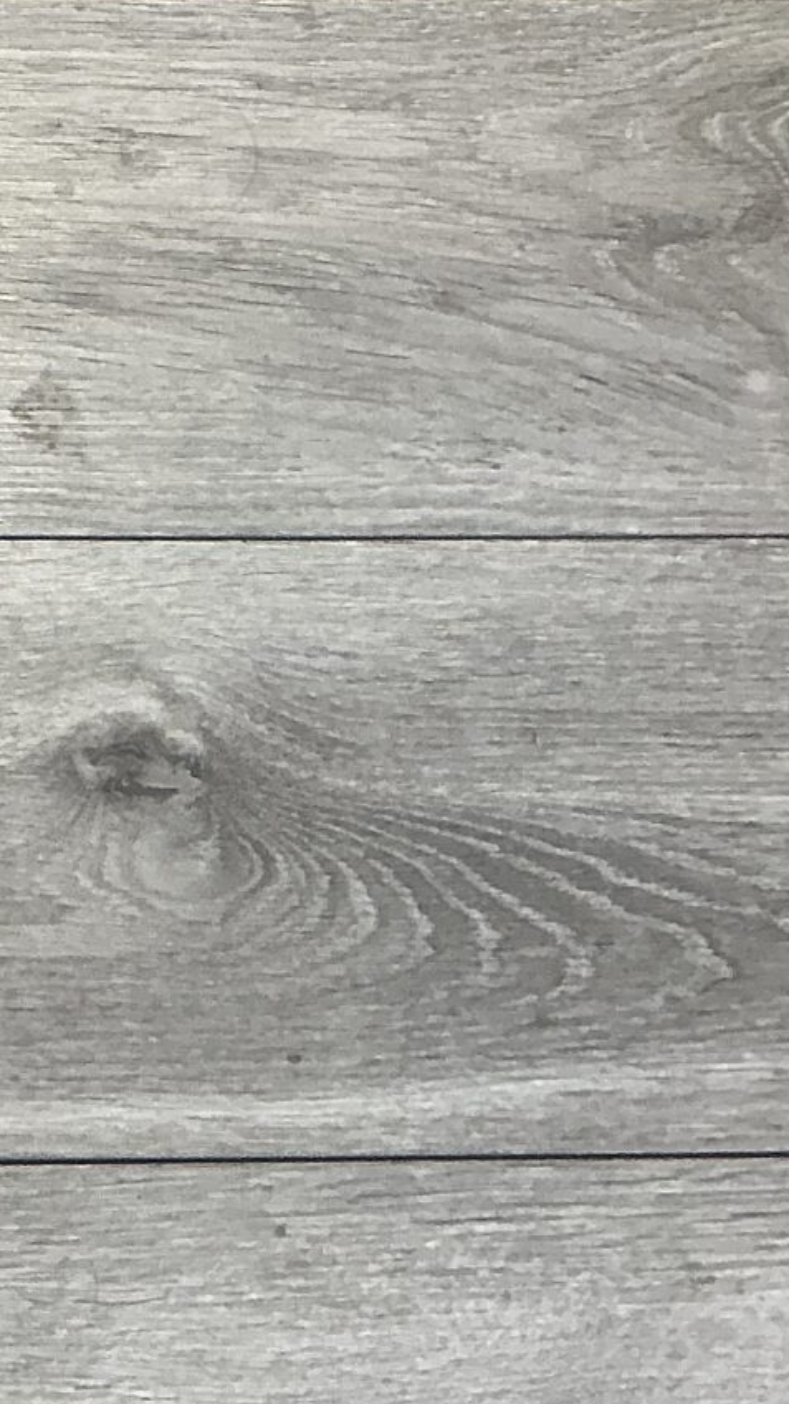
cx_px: -1204
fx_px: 3425
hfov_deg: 10.8
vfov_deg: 22.2
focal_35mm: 92
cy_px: -41
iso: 100
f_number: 1.8
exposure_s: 1/50
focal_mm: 3
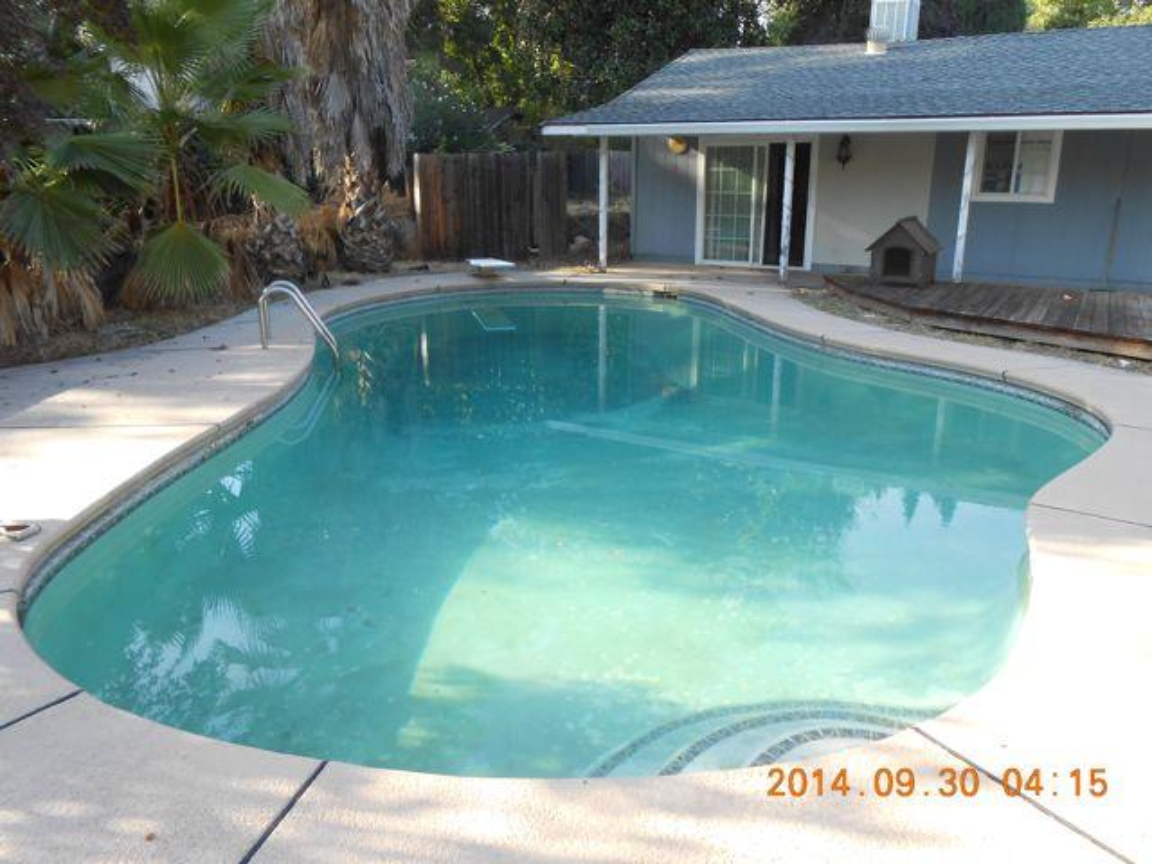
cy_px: 432
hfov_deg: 67.3
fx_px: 865
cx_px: 576
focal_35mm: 26
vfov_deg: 53.1
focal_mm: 4.6
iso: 80
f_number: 3.5
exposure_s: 1/125
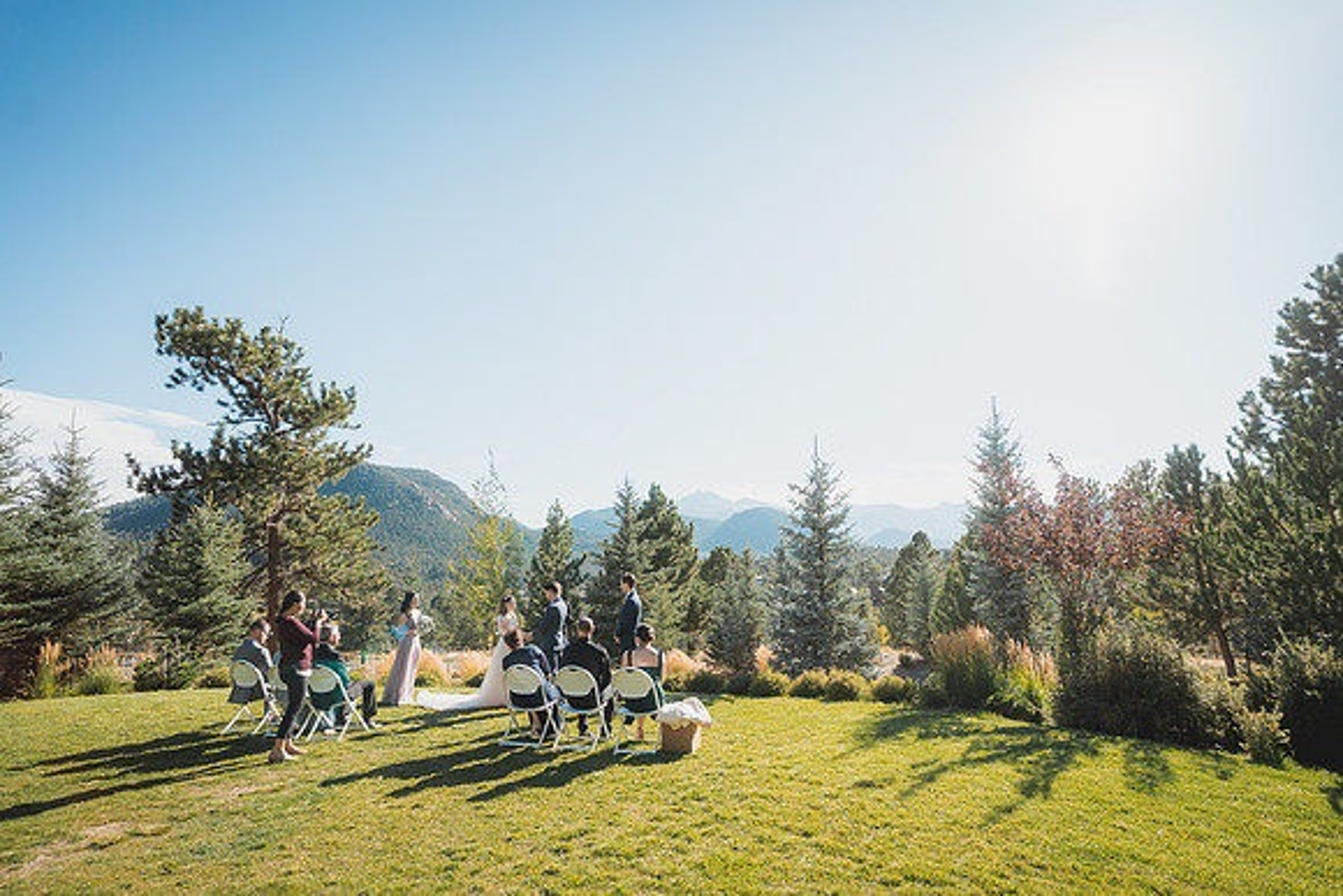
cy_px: 448
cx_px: 672
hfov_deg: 89.6
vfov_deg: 67.0
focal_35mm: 18
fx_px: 677
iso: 200
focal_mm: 18
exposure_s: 1/2000
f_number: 2.8
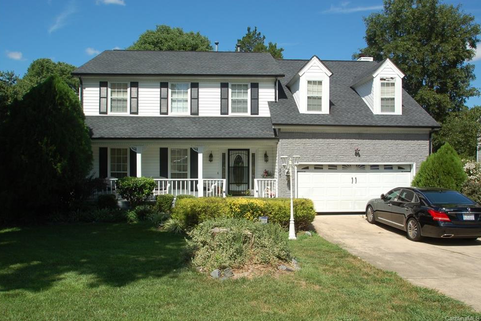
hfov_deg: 68.3
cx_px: 248
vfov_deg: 48.7
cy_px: 157
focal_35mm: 27
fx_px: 354
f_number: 9
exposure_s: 1/320
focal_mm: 17
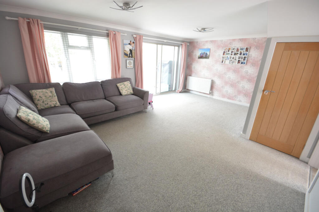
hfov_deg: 100.4
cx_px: 160
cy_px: 106
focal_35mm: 15
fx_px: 133
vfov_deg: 77.3
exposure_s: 1/4
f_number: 8
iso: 400
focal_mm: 10
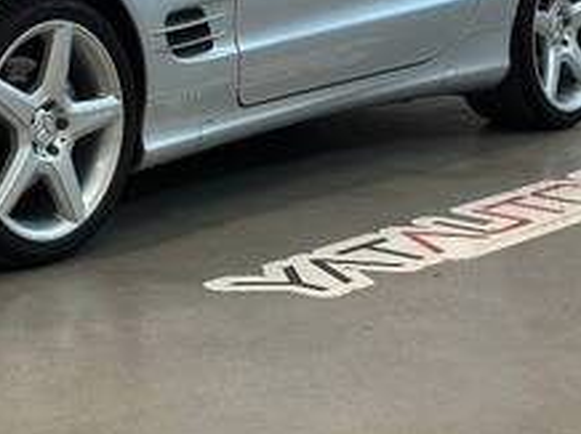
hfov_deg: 15.5
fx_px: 2096
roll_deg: -0.9
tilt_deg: -5.9
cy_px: -52
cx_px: 20
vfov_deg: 11.6
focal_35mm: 125
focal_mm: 6.86
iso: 125
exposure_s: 1/100
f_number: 1.78
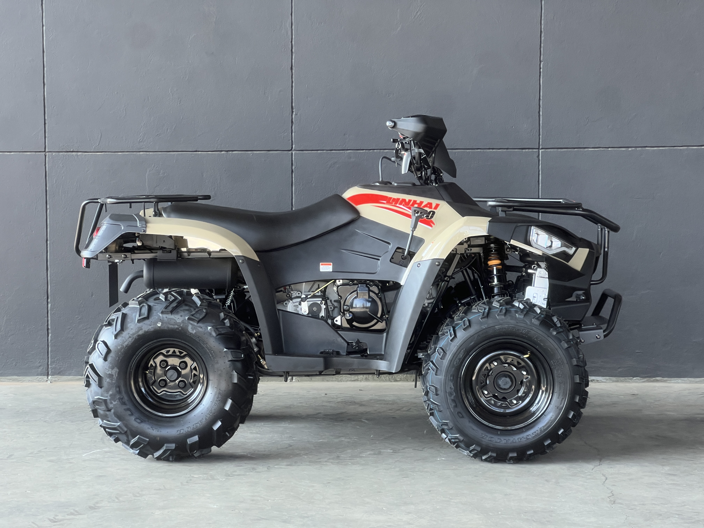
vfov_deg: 19.1
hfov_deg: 25.3
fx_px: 1566
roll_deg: -0.4
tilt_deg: -4.2
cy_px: 264
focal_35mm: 77
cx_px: 352
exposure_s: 1/99
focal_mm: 9
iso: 80
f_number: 2.8
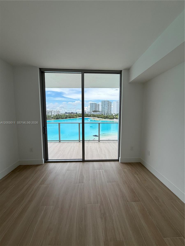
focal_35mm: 14
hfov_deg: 85.7
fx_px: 100
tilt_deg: -5.9
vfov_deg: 102.1
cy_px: 123
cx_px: 92
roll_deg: -0.3
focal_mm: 2.22
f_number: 2.2
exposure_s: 1/408
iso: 50
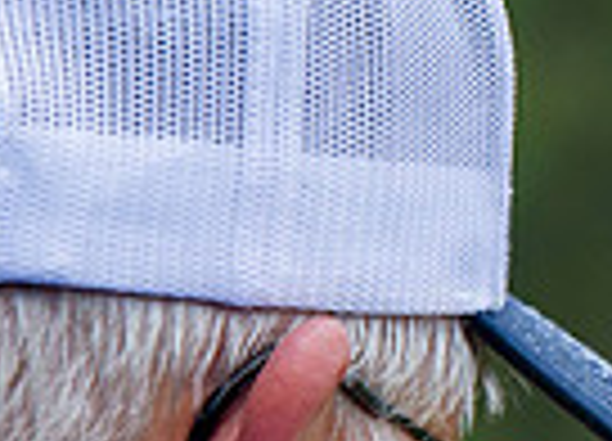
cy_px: 292
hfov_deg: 2.1
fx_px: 16666
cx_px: 1344
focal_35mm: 956
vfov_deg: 1.5
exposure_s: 1/250
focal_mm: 165
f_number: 5.6
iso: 200
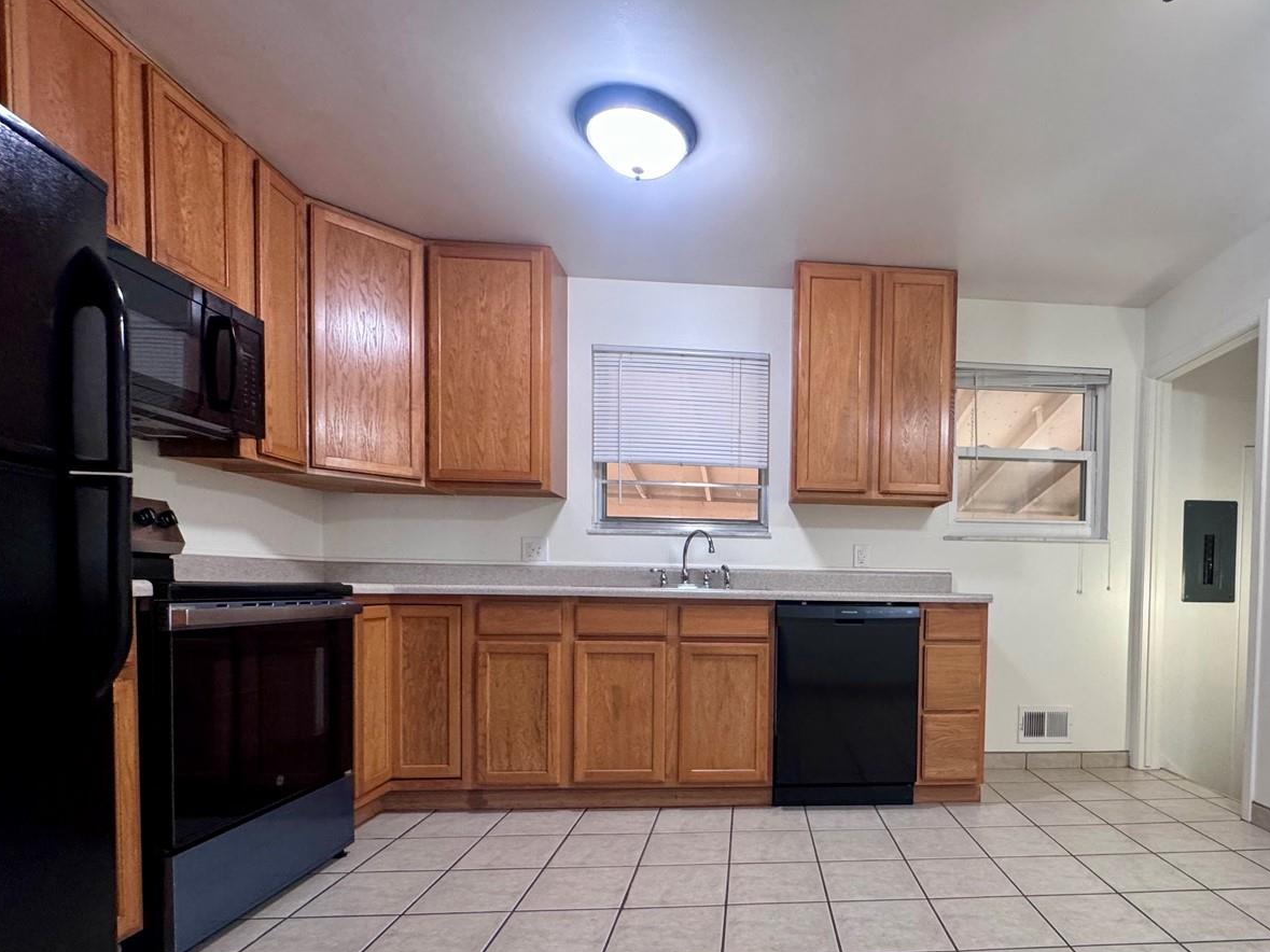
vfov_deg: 67.3
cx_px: 815
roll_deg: -1.6
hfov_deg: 82.6
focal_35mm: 19
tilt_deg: -2.2
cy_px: 610
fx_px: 697
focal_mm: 2.22
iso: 250
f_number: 2.2
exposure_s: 1/60
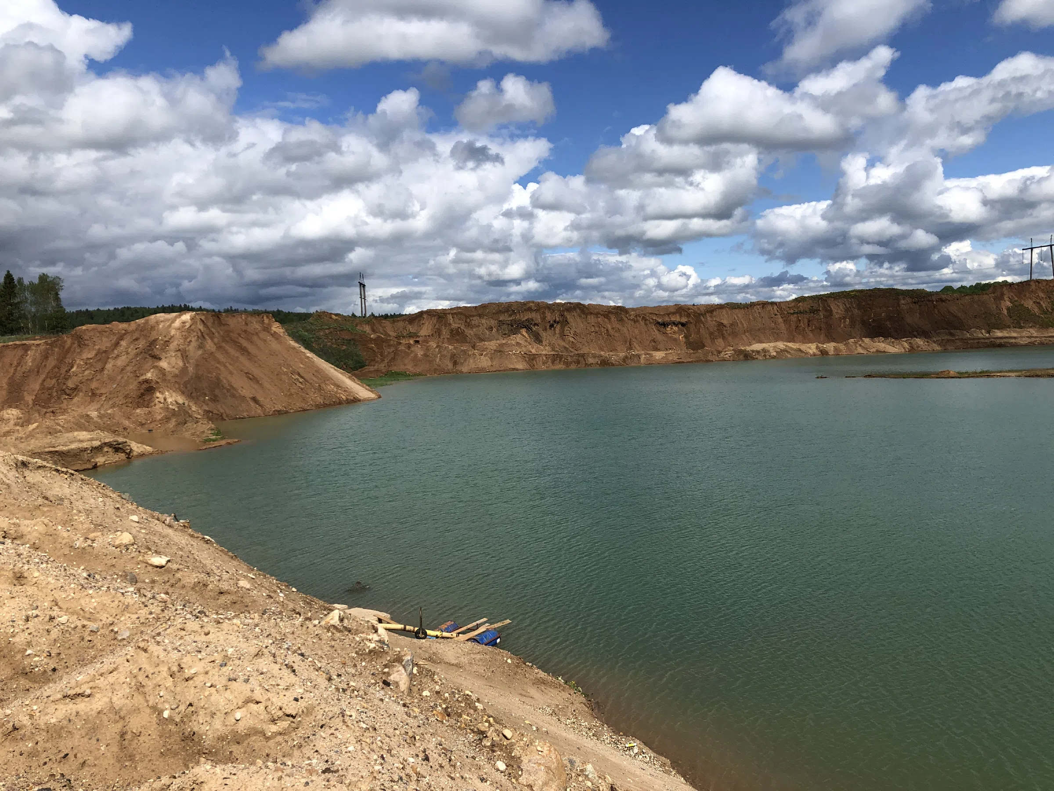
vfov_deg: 49.7
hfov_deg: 63.4
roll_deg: +2.1
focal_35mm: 28
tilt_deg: -4.2
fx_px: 853
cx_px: 527
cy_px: 396
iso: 25
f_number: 1.8
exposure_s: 1/4367
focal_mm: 4
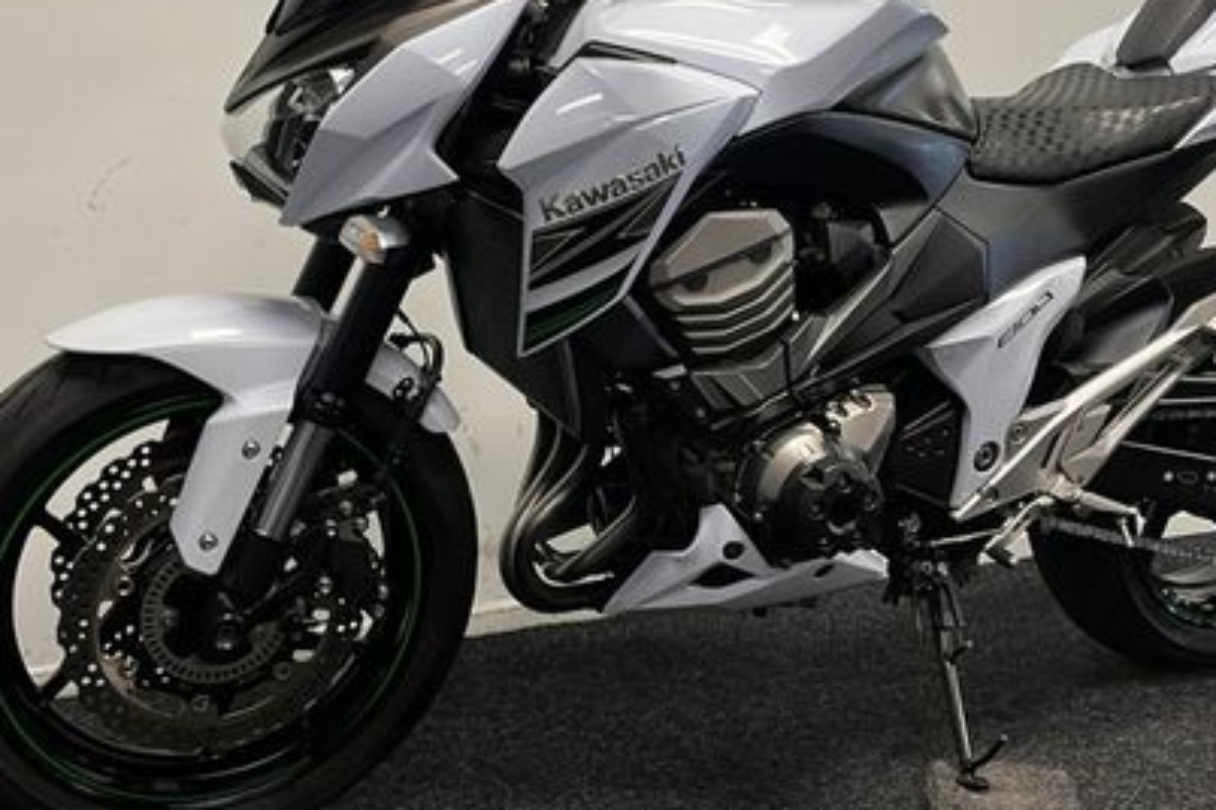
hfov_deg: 45.4
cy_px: 251
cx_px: 629
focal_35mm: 43
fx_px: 1452
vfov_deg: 30.9
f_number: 1.6
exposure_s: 1/50
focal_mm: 5.1
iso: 80
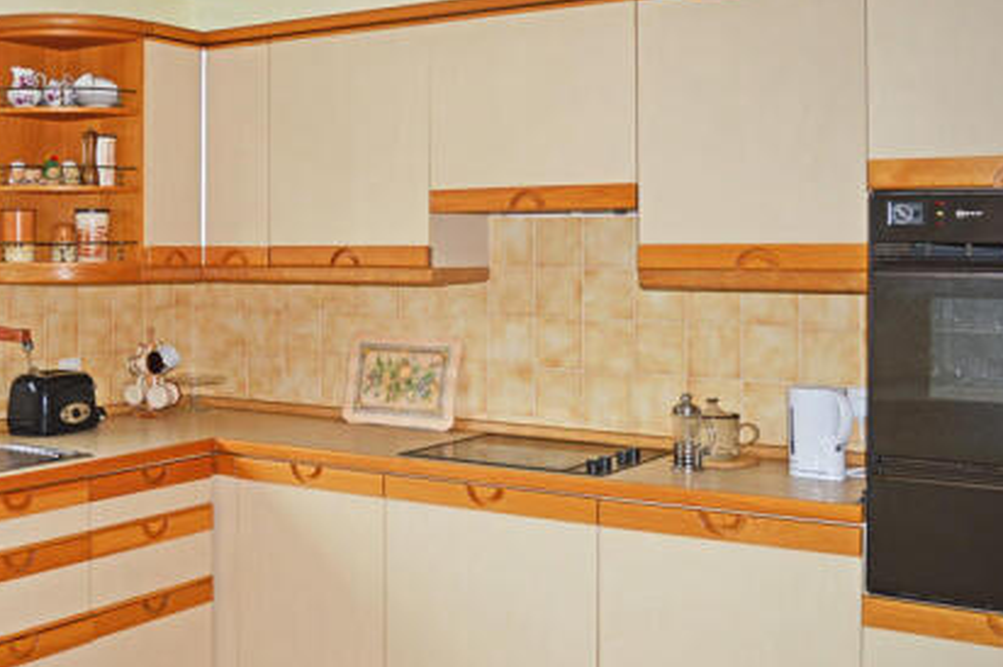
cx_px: 253
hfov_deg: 44.0
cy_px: 421
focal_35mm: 43
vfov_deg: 31.0
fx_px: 1197
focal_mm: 18
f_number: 4
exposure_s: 1/200
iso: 100
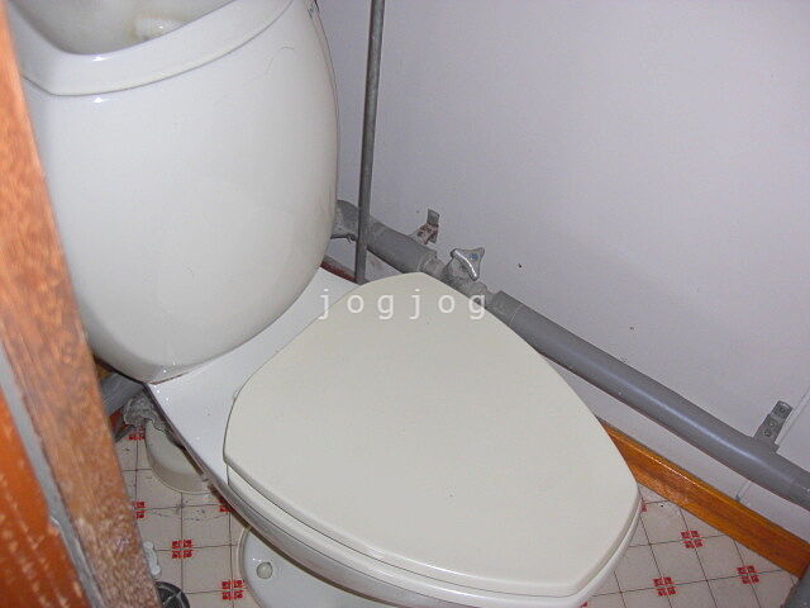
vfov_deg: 37.7
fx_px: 889
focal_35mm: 38
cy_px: 304
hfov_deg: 49.0
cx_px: 405
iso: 200
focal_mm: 7.9
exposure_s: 1/60
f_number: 2.8
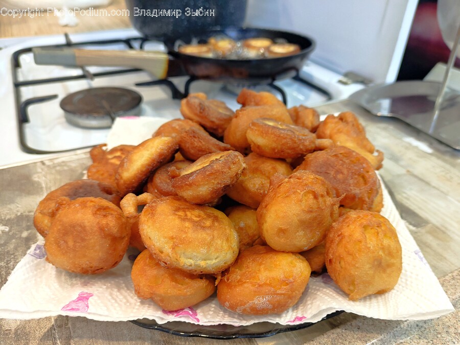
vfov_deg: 54.9
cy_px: 172
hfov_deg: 69.4
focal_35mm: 25
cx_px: 230
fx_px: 332
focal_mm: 5.43
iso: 349
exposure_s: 1/33
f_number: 1.89
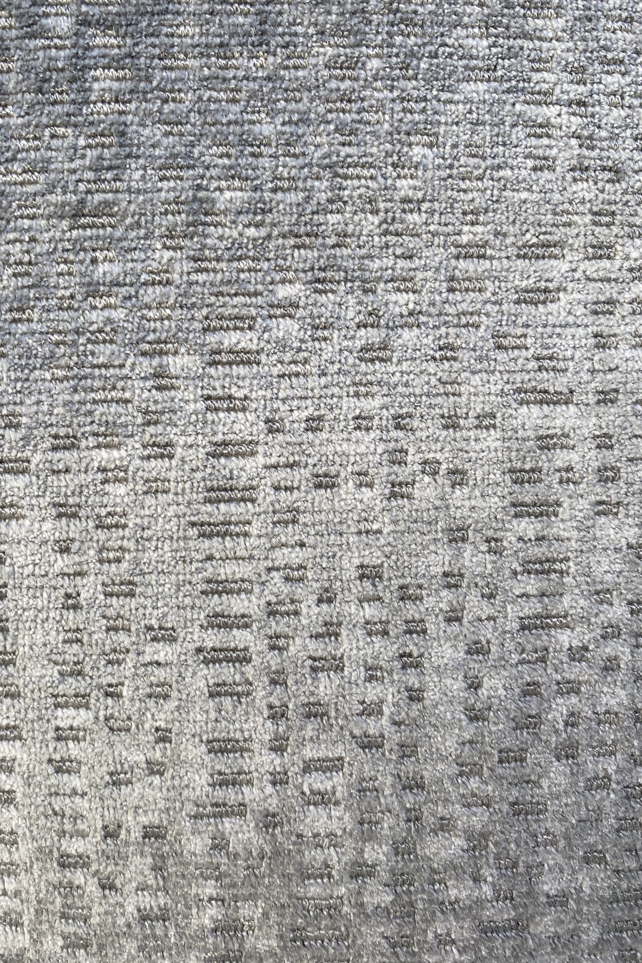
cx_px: 273
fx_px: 749
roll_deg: -0.6
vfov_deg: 65.5
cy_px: 465
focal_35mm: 28
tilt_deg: -23.1
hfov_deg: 46.3
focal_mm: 4.25
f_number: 1.8
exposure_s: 1/610
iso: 32
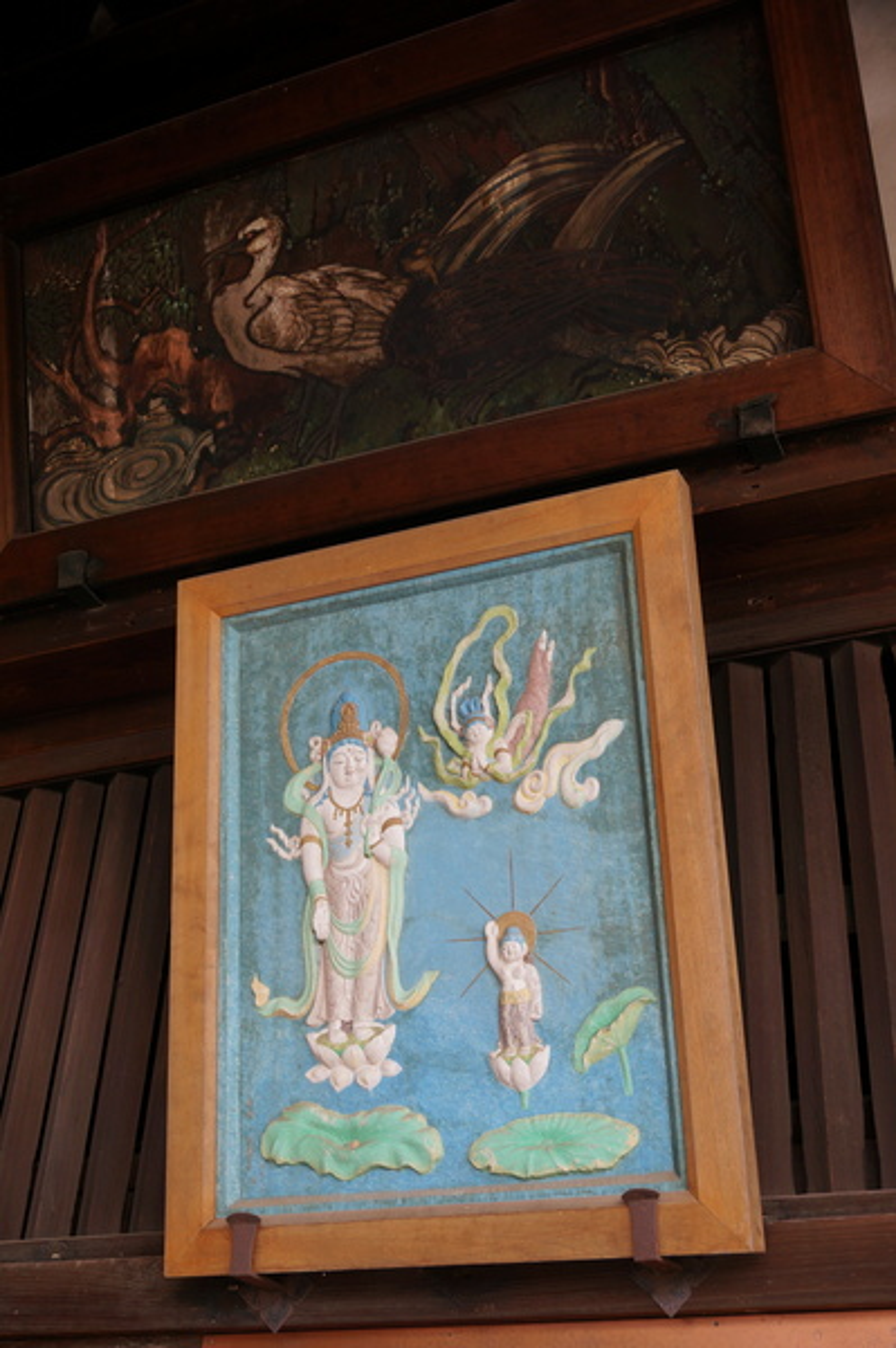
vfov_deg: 46.4
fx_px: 1571
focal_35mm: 42
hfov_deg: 31.8
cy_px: 674
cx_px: 448
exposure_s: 1/60
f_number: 4.5
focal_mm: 28
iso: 200
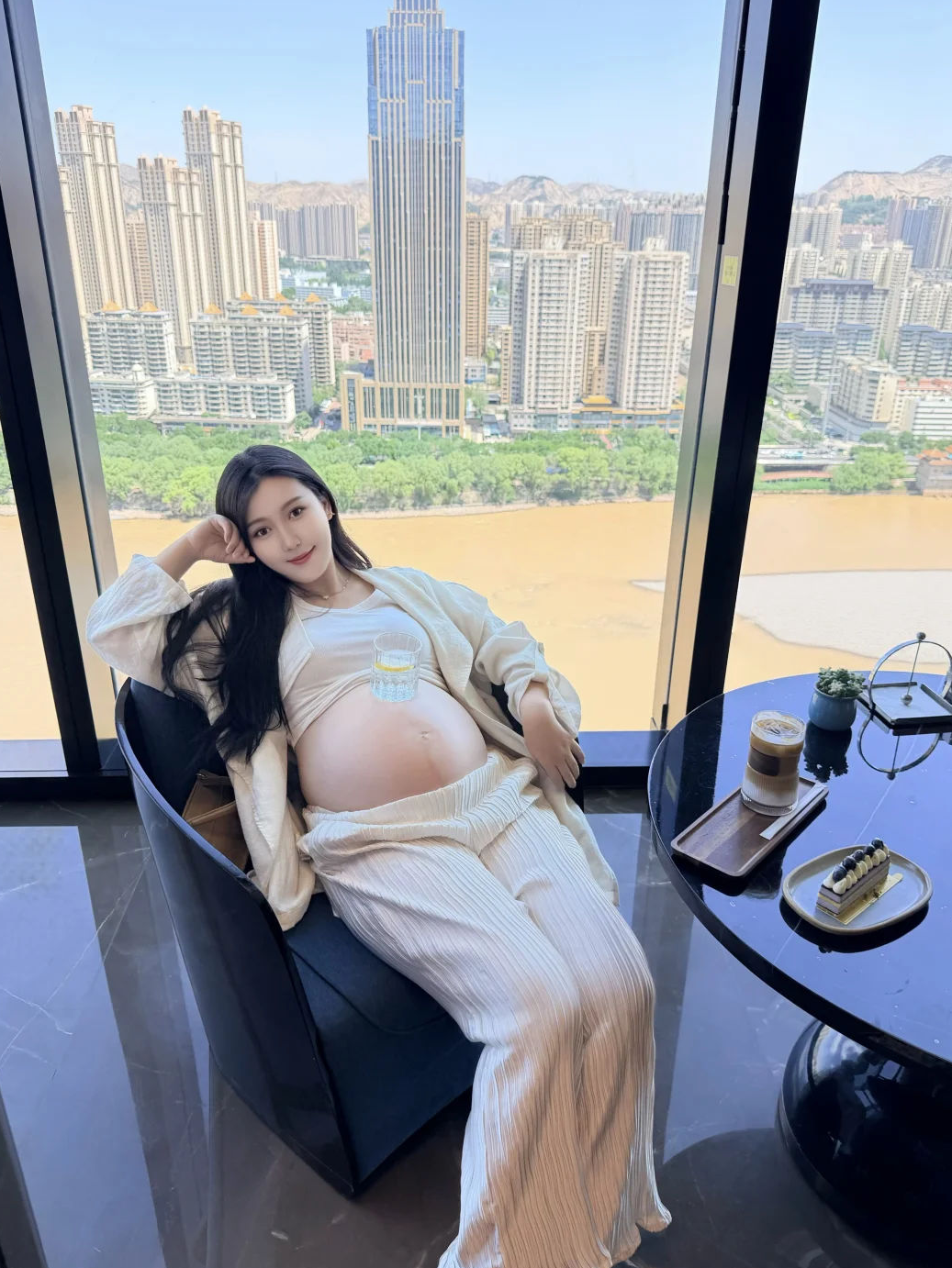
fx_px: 916
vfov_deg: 69.4
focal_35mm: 25
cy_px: 636
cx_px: 484
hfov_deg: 54.9
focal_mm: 6.76
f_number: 1.78
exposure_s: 1/765
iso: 80
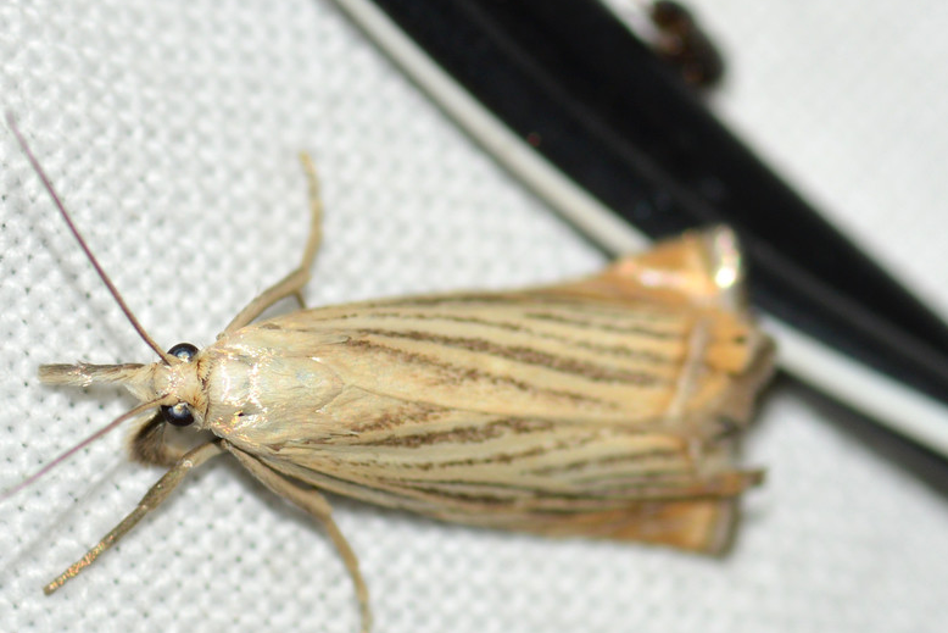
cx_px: 390
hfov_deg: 11.1
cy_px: 385
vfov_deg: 7.4
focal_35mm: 185
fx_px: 4872
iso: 100
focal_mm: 100
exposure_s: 1/200
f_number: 13
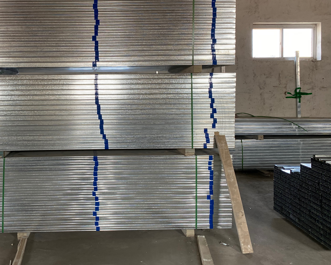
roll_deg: -0.7
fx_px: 362
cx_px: 95
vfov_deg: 40.0
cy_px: 106
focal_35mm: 37
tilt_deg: -2.6
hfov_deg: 47.8
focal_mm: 4.25
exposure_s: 1/116
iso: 125
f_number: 1.8
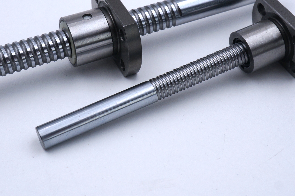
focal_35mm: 75
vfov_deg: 18.0
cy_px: 46
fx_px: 614
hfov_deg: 27.0
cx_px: 143
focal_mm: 26
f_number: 9
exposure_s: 1/200
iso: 200
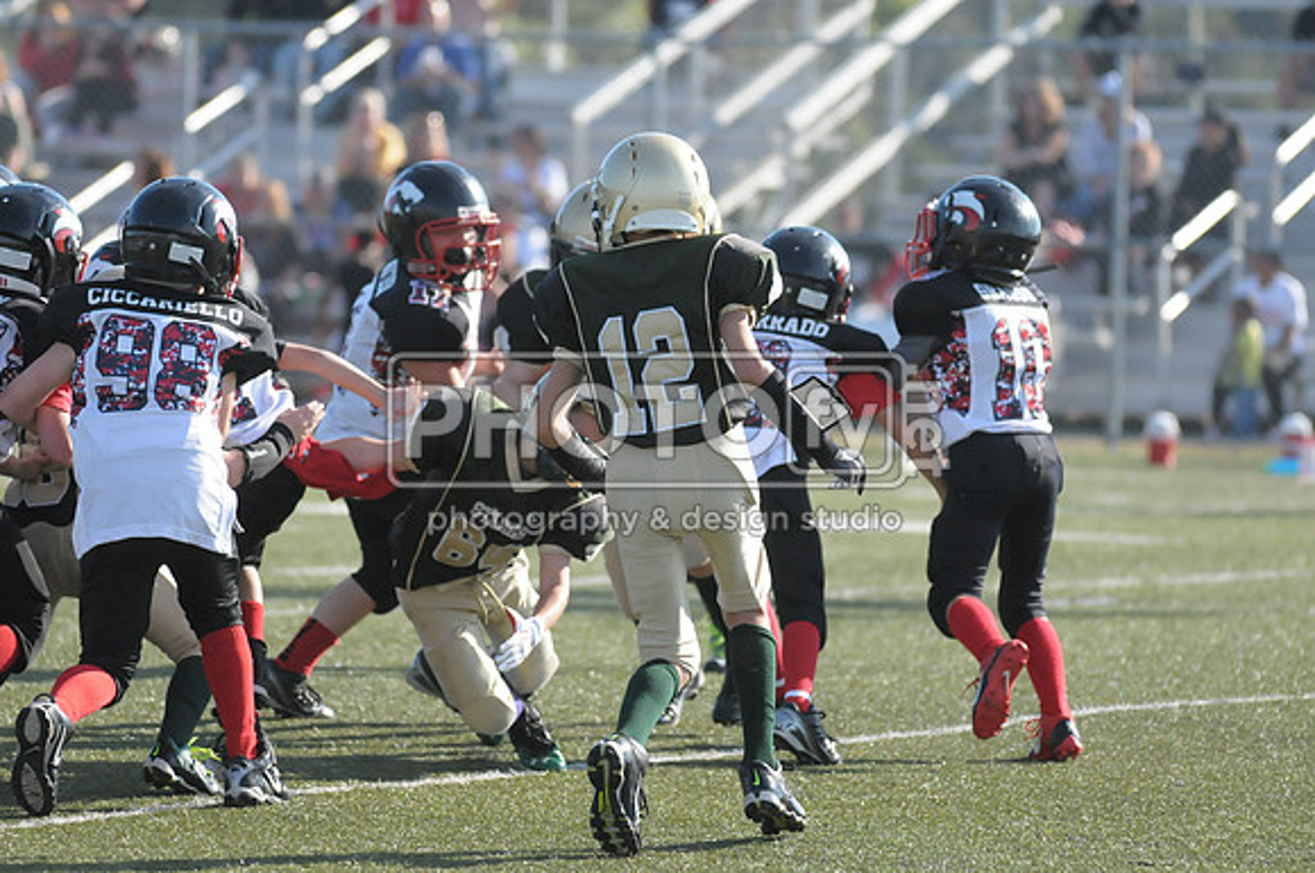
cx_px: 658
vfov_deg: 4.6
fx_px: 10943
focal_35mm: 300
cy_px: 436
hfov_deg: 6.9
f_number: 4
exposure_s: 1/5000
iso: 1600
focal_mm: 200
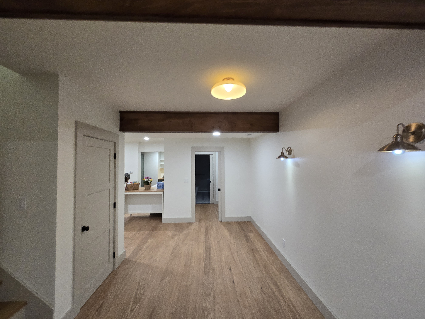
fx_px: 160
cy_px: 160
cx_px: 212
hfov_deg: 106.2
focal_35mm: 13
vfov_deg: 89.9
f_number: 2.2
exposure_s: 1/60
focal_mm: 2.2
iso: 250
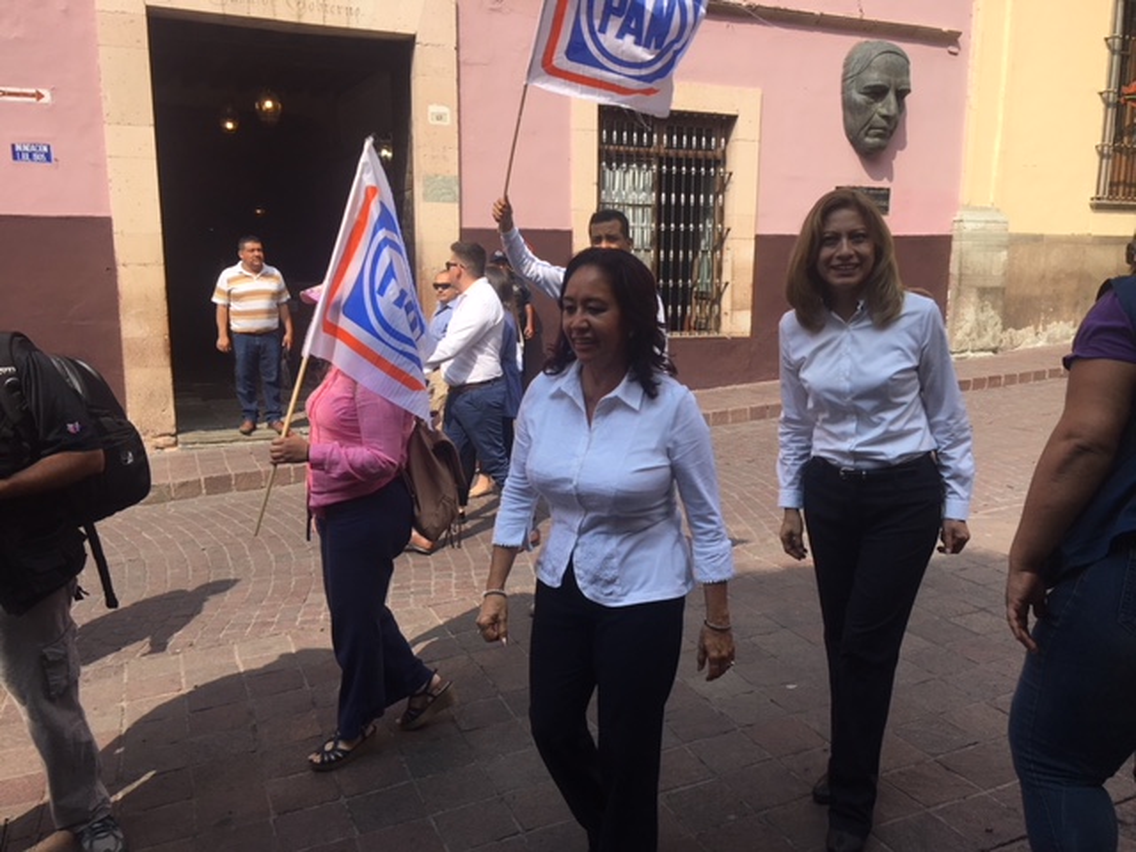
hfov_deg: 61.7
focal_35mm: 29
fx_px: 952
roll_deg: -1.0
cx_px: 568
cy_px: 426
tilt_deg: -9.9
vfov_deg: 48.2
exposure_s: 1/927
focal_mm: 4.15
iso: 25
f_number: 2.2
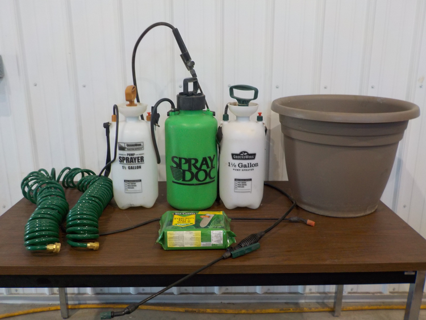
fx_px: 369
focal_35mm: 30
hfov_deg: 59.9
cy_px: 160
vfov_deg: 46.8
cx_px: 213
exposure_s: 1/30
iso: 160
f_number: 3.3
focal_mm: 4.1
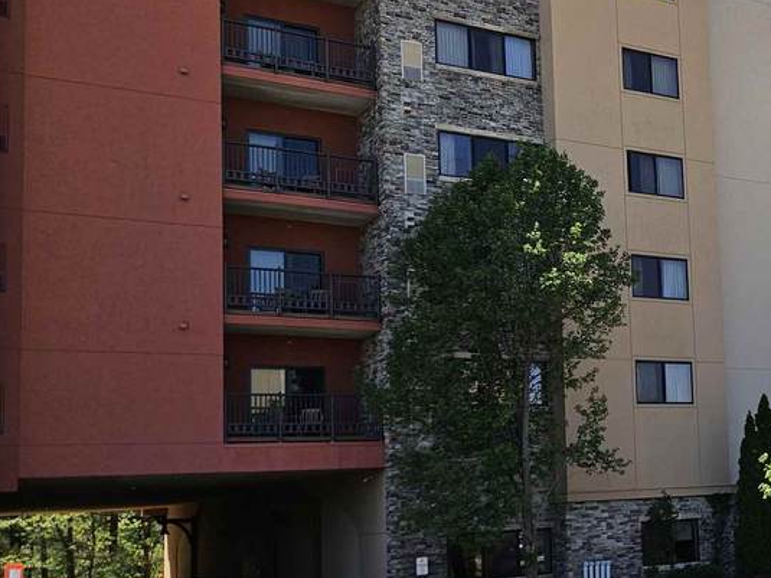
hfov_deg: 30.5
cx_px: 885
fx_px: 1225
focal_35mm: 55
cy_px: 355
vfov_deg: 26.5
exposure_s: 1/1073
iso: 25
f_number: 1.8
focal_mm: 5.4
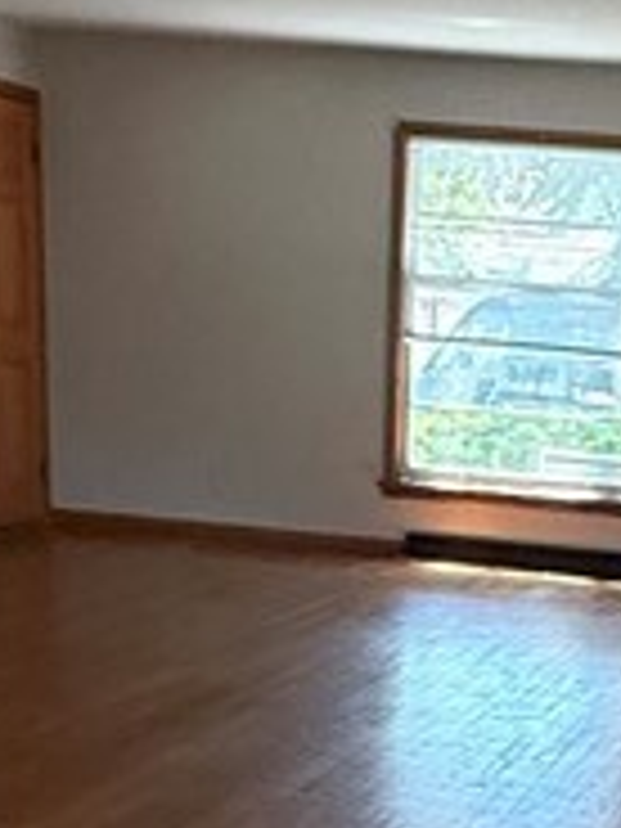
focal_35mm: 78
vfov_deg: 23.0
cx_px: 657
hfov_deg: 18.3
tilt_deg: -19.4
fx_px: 1866
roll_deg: -5.0
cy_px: 990
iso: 500
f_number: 2.2
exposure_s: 1/60
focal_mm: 2.22
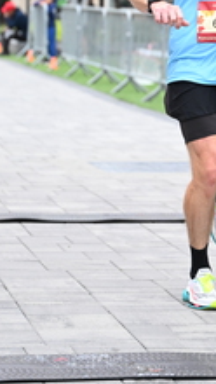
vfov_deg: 11.7
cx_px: 217
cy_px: 30
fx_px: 1860
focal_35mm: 183
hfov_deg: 6.6
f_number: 2.8
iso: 1600
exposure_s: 1/1000
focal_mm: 70
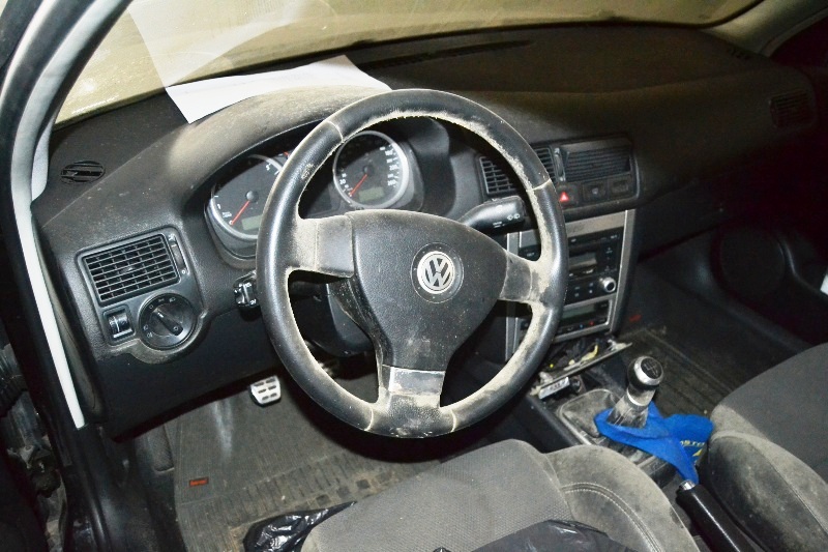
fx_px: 690
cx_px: 414
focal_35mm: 30
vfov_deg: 43.6
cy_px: 276
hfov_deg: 61.9
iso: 2200
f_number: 3.5
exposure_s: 1/60
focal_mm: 20
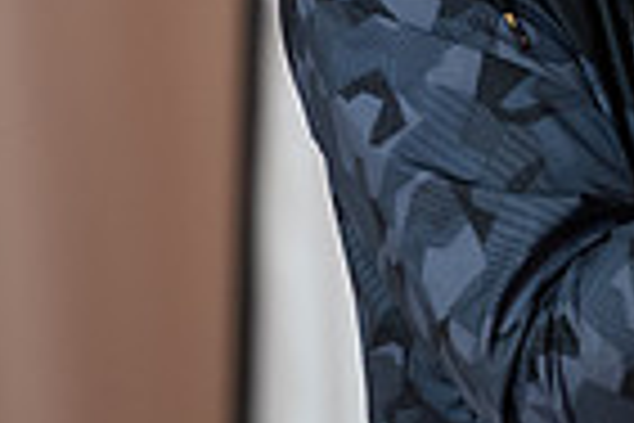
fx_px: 14458
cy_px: -160
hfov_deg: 2.5
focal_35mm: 821
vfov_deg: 1.7
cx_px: 656
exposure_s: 1/160
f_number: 3.2
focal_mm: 200
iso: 2000
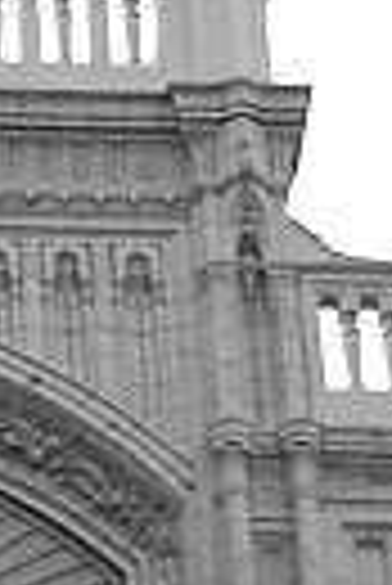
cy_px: 536
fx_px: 3815
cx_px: -257
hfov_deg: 5.8
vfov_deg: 8.7
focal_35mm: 234
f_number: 4.5
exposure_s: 1/800
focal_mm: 35
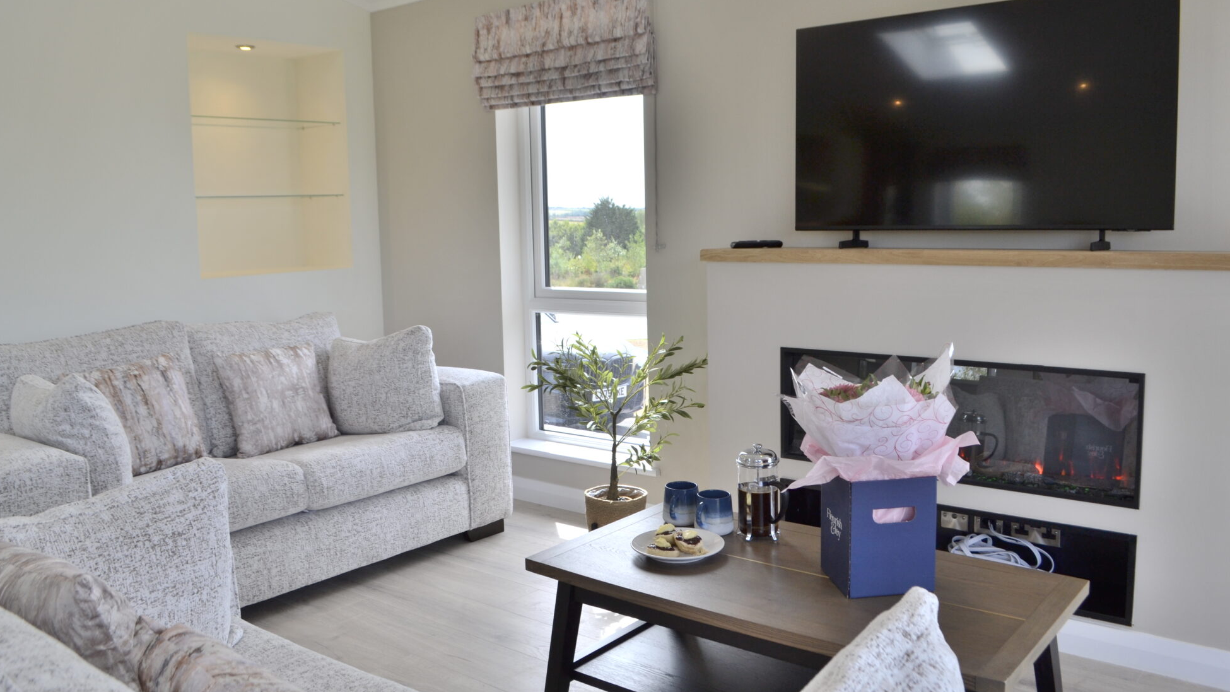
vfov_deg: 40.1
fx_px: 946
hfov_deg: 66.1
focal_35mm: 29
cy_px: 301
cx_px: 604
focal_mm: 18
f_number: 7.1
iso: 100
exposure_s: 1/80
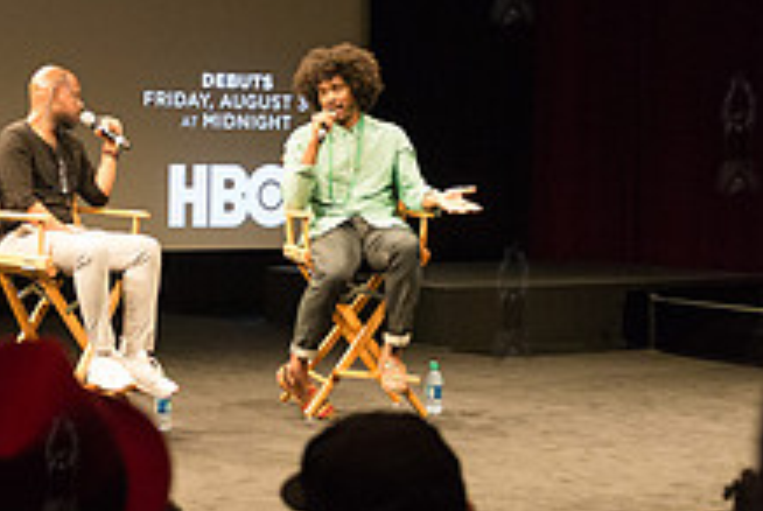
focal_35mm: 93
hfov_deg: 21.3
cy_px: 131
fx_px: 1974
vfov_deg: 14.7
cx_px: 60
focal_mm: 35
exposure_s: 1/200
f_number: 2.8
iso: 4000
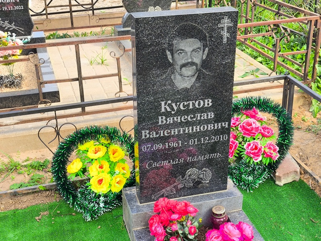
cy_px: 120
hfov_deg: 38.2
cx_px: 160
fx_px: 464
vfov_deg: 29.1
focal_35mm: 50
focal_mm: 4.71
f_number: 1.7
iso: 50
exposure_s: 1/207
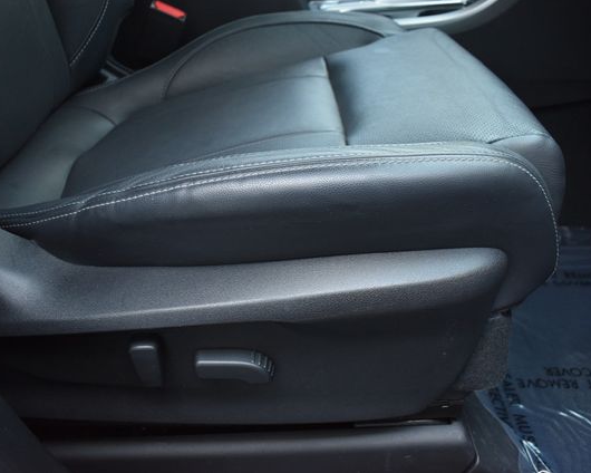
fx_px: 595
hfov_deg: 52.8
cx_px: 294
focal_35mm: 34
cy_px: 236
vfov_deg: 43.4
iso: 900
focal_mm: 20
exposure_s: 1/125
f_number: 3.5
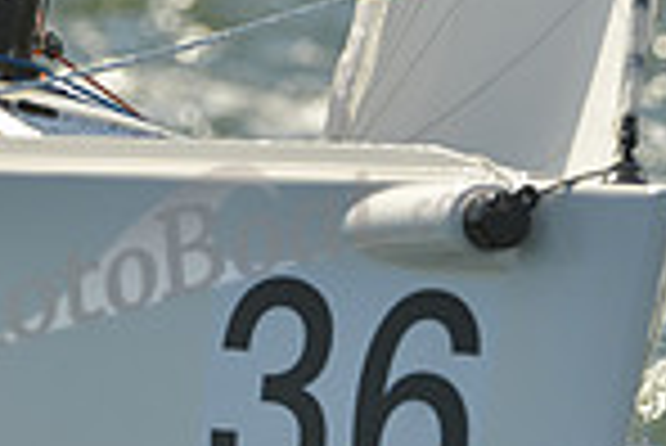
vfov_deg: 1.0
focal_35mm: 1334
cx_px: -356
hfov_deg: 1.5
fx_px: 24703
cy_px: 88
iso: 280
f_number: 6.3
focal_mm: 340
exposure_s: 1/1600
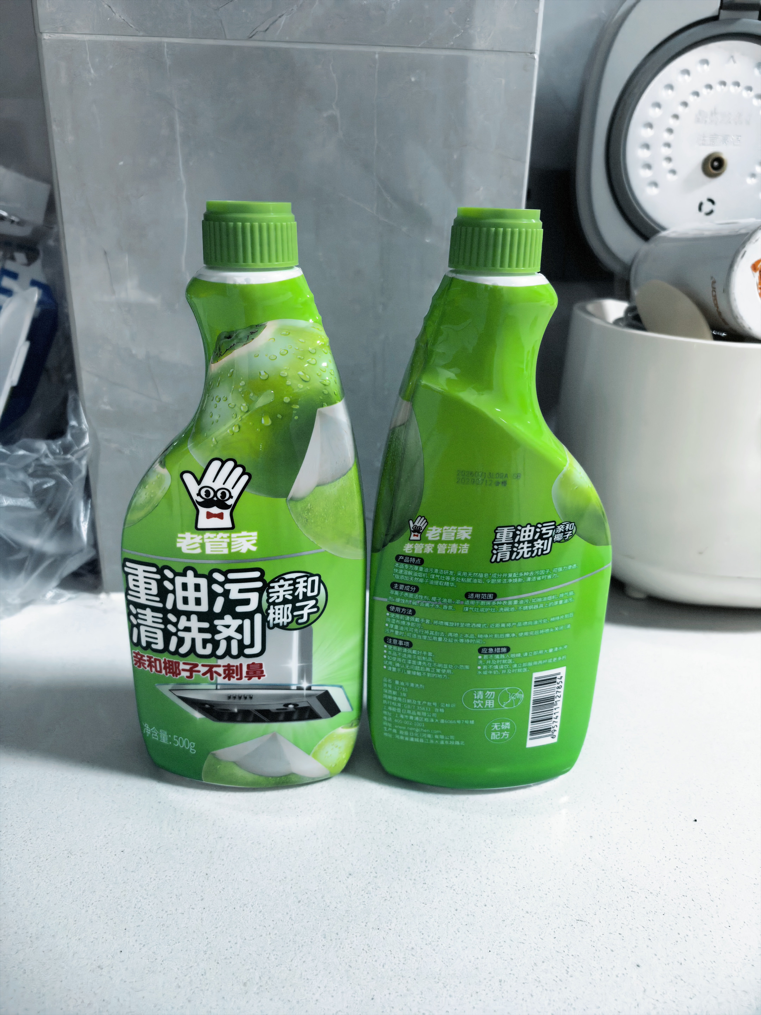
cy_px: 508
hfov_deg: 56.8
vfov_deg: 71.6
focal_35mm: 24
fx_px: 703
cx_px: 380
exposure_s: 1/33.3
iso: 400
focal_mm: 5.75
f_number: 2
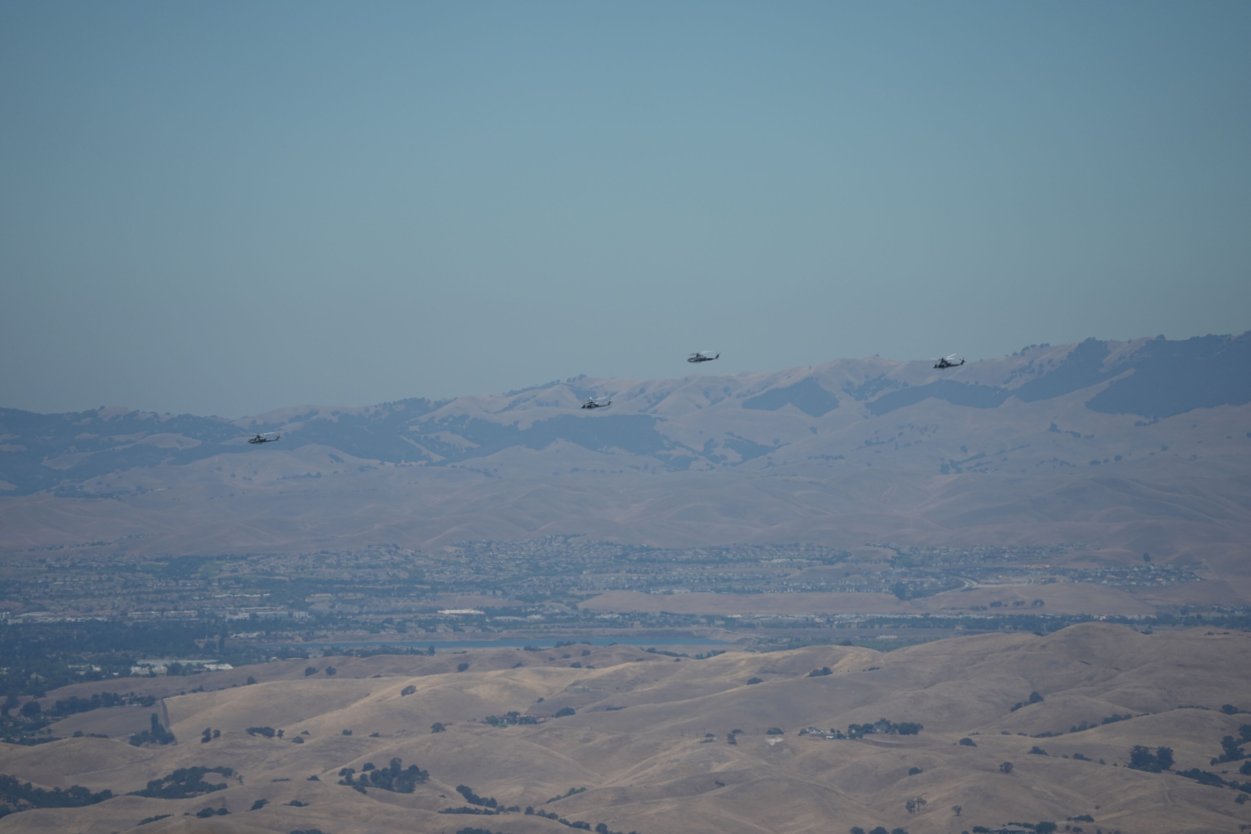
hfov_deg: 7.4
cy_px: 417
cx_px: 626
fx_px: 9625
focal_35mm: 277
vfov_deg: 5.0
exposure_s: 1/2500
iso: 320
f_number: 6.3
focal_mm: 277
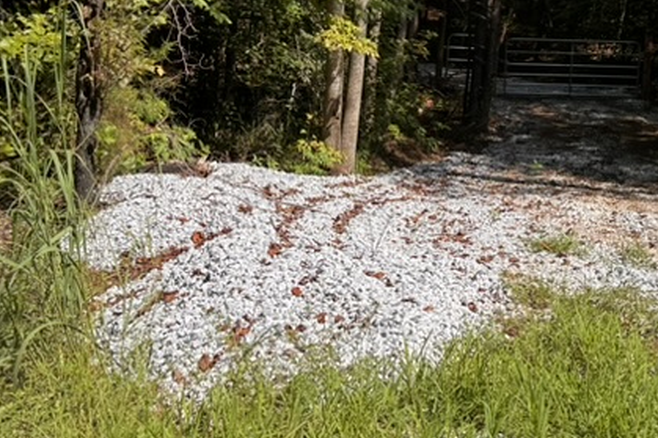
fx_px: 1114
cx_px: 465
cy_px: 61
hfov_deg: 32.5
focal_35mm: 61
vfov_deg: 21.8
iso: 80
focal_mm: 6.76
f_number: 1.78
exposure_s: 1/1923
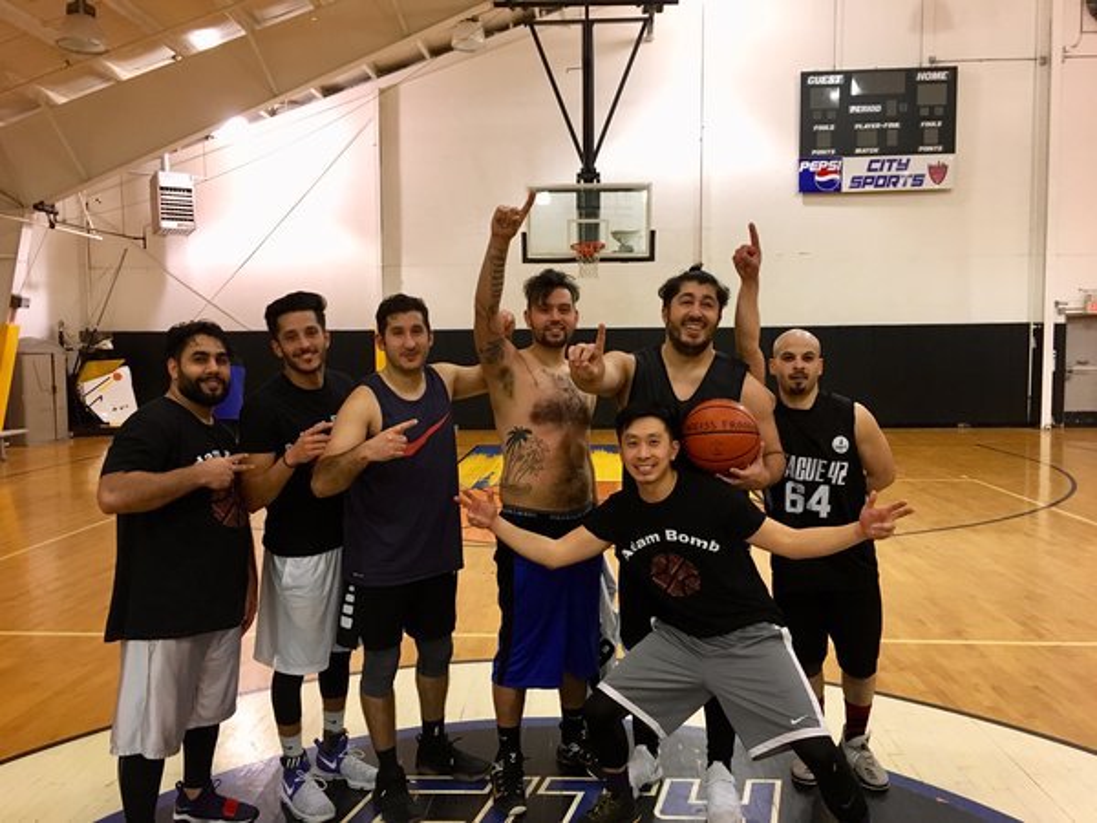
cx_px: 548
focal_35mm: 29
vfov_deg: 48.2
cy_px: 412
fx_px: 919
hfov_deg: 61.7
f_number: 2.2
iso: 160
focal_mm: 4.15
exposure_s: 1/30
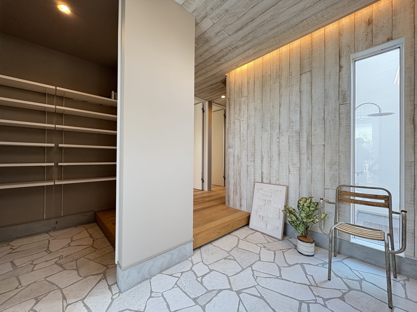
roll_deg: -0.3
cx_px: 208
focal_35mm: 14
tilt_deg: +1.5
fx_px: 169
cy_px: 156
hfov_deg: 102.1
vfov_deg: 85.7
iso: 125
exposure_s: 1/99
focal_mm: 2.22
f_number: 2.2
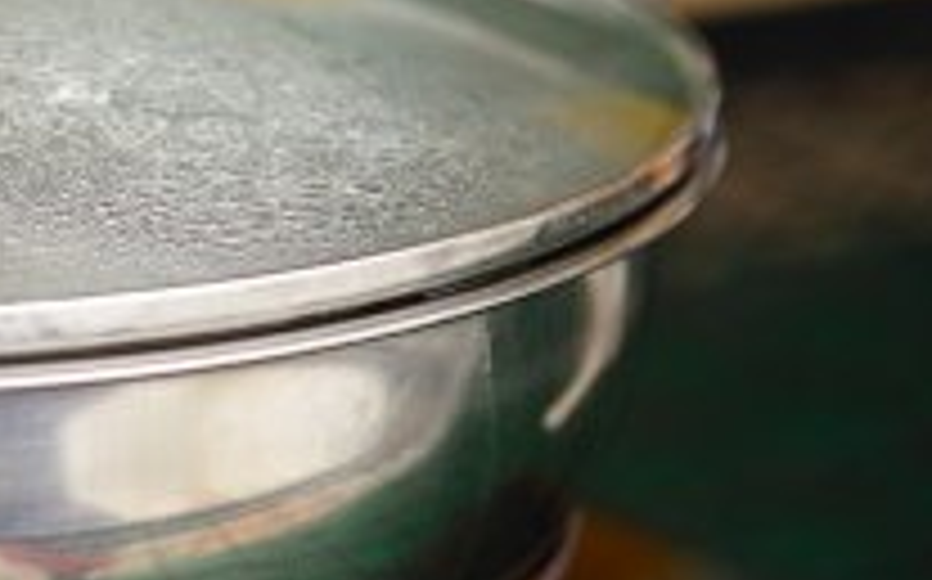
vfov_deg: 8.7
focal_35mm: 151
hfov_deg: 13.6
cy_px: 324
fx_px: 3832
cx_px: -41
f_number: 2.8
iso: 100
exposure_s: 1/60
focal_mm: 50
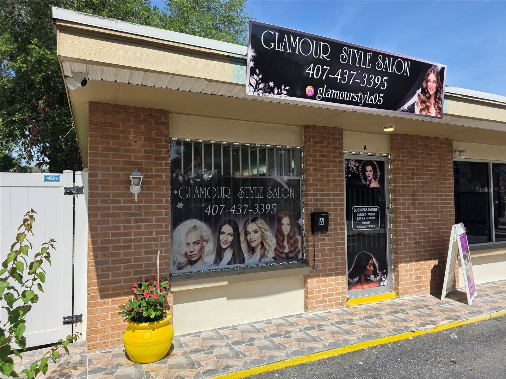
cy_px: 190
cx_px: 253
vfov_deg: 58.9
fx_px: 336
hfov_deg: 73.9
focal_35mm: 23
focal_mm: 6.3
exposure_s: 1/5447
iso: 80
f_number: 1.7
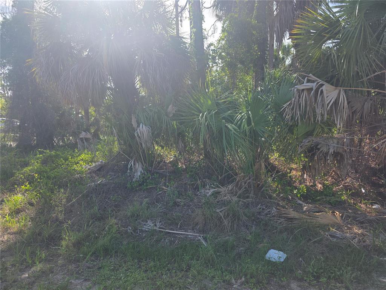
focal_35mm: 23
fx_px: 256
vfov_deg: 58.9
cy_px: 145
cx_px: 193
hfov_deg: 73.9
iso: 80
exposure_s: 1/3126
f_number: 1.7
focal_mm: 6.3
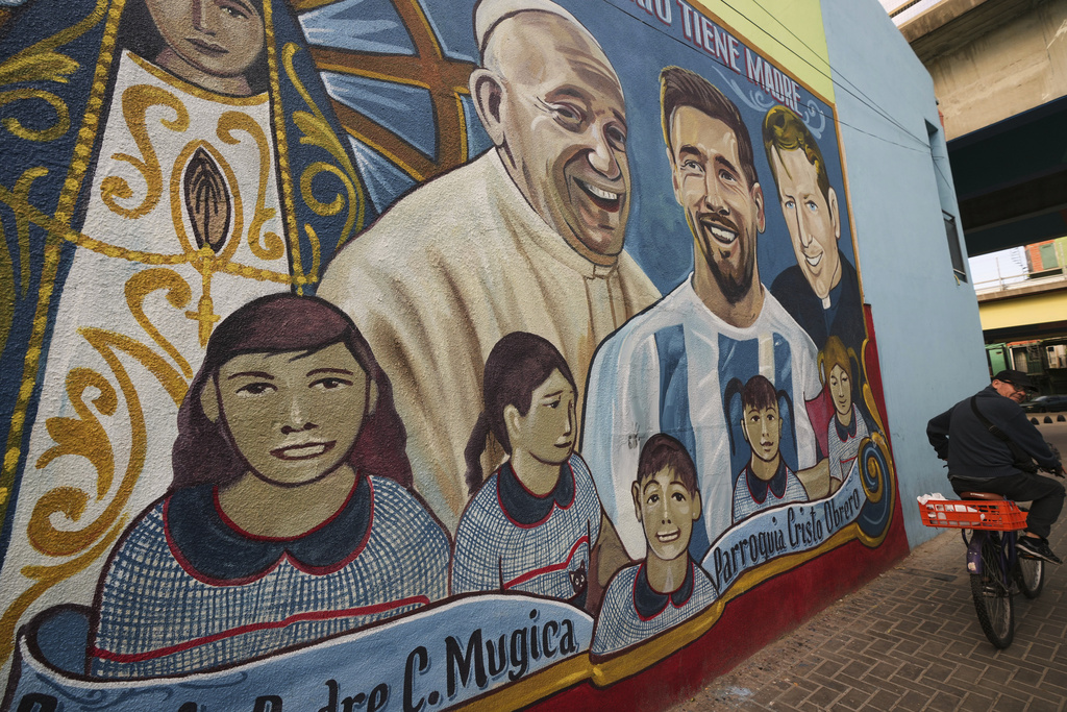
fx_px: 474
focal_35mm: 16
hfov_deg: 96.7
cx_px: 534
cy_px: 356
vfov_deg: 73.8
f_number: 5.6
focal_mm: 16
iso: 400
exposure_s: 1/800
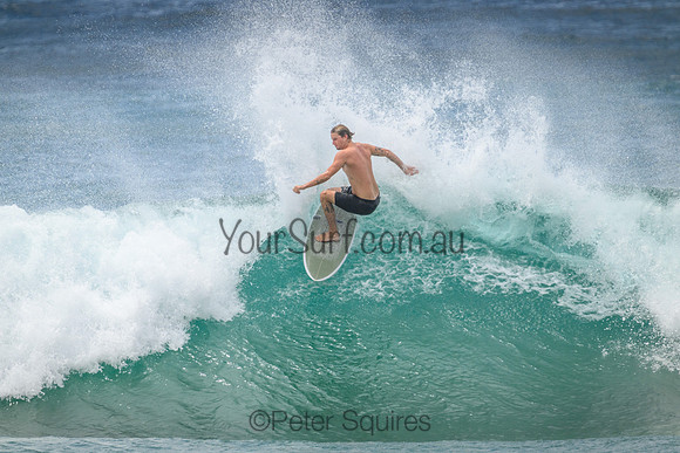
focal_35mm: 800
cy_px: 226
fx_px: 15114
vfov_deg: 1.7
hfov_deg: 2.6
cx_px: 340
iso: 900
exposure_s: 1/2000
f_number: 11
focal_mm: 800
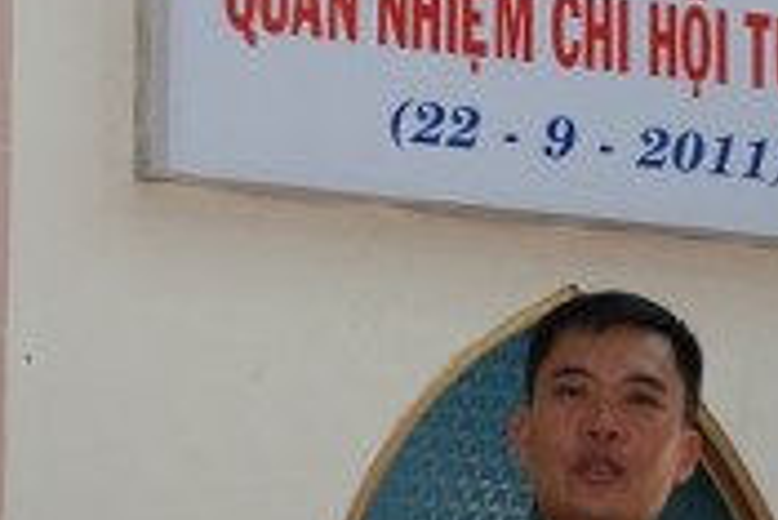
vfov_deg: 4.0
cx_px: 280
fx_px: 7397
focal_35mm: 342
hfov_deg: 6.0
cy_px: 180
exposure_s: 1/60
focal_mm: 80
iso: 640
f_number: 5.6
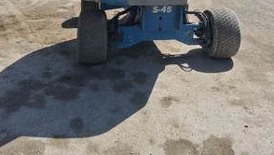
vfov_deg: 29.8
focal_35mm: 37
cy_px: -2
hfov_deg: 54.0
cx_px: 136
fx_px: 269
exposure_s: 1/2075
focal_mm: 3.08
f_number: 2
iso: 50
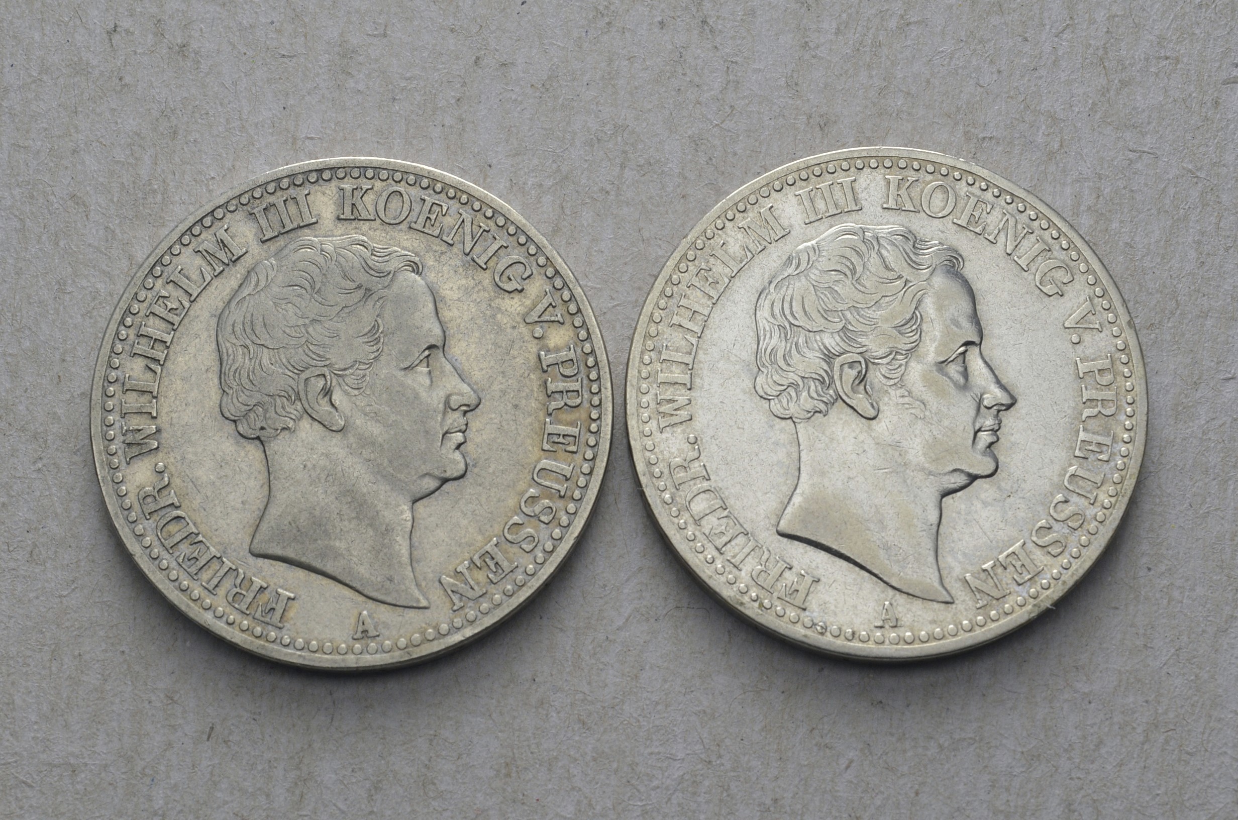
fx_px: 2831
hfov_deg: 24.7
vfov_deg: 16.5
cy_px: 410
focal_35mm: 82
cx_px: 619
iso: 400
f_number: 14
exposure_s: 1/250
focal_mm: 55
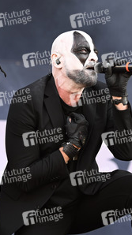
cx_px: 22
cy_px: 118
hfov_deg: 10.8
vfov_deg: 19.3
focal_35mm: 111
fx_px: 693
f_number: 2.8
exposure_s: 1/400
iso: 320
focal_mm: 70
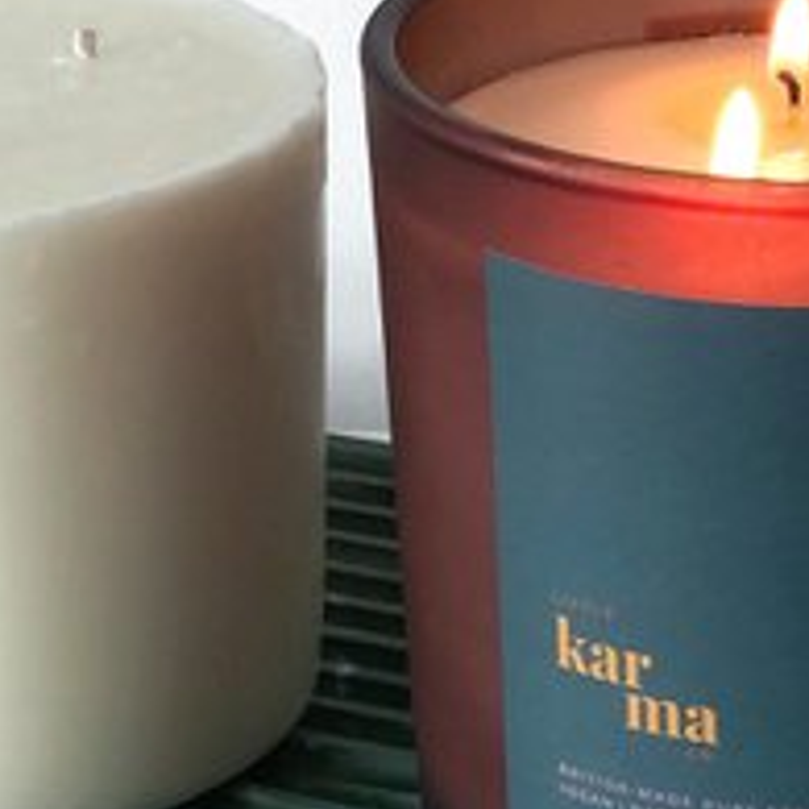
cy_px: 290
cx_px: 560
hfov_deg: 9.2
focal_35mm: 189
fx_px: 4997
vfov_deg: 9.3
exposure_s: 1/60
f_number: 2.4
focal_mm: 6
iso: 50
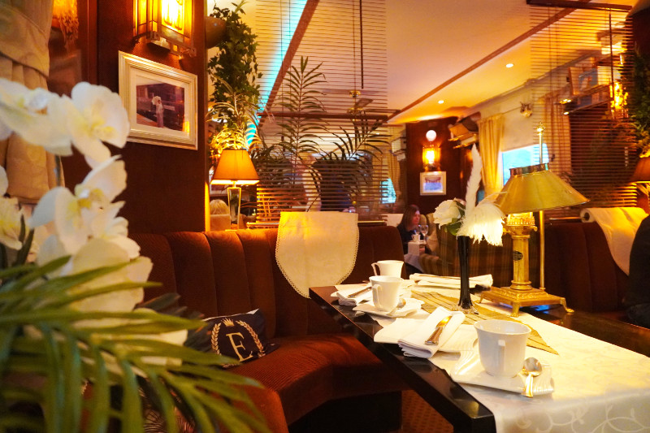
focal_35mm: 24
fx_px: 433
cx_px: 325
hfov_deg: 73.8
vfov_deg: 53.1
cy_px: 216
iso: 6400
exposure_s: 1/60
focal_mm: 16
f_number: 3.5
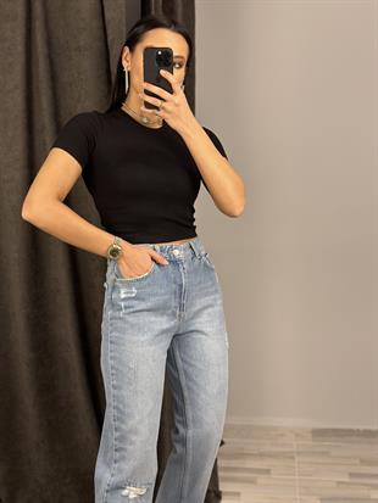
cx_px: 189
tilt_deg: -26.1
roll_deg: +0.0
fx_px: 699
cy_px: 252
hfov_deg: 30.3
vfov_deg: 39.6
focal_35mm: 48
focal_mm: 6.86
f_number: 1.78
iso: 160
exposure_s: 1/100
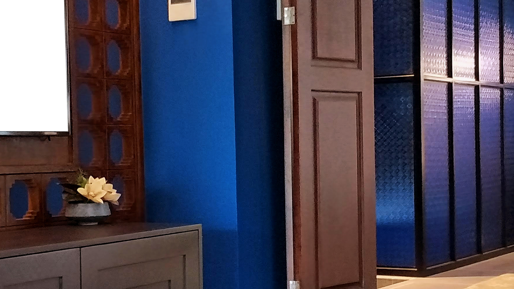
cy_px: 179
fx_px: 900
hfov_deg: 31.8
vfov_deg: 18.2
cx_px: 294
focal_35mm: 66
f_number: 1.7
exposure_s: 1/14
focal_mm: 4.1
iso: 507
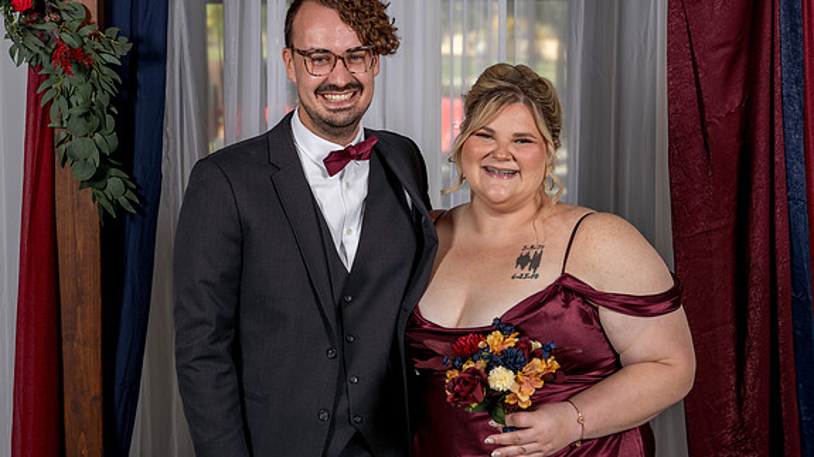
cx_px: 409
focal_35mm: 74
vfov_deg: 16.3
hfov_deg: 28.6
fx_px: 1597
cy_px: 219
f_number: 5
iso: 100
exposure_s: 1/160
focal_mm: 70
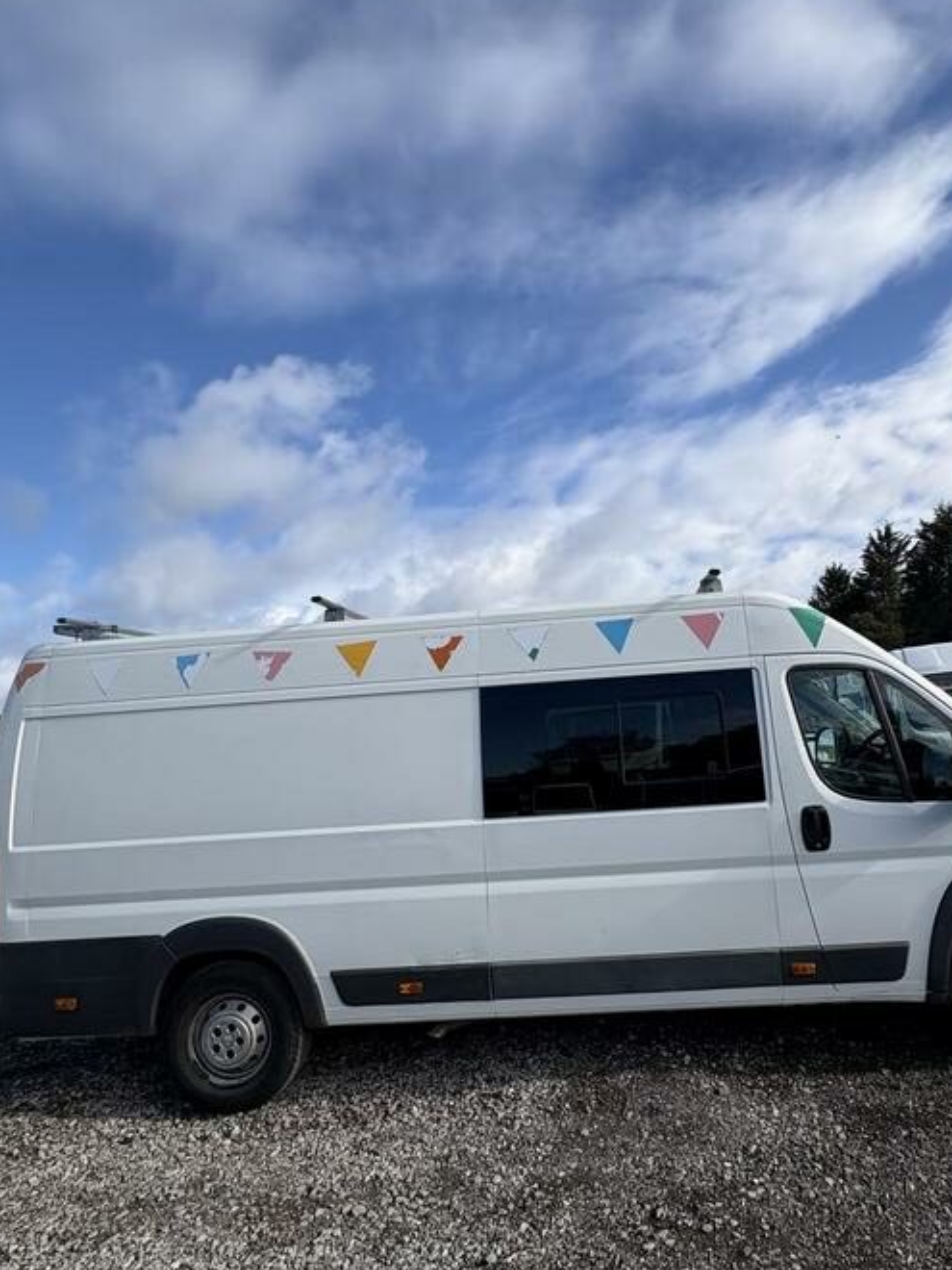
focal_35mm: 19
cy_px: 656
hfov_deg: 67.9
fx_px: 697
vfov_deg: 84.6
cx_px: 579
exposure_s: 1/2083
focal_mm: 2.22
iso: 50
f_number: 2.2
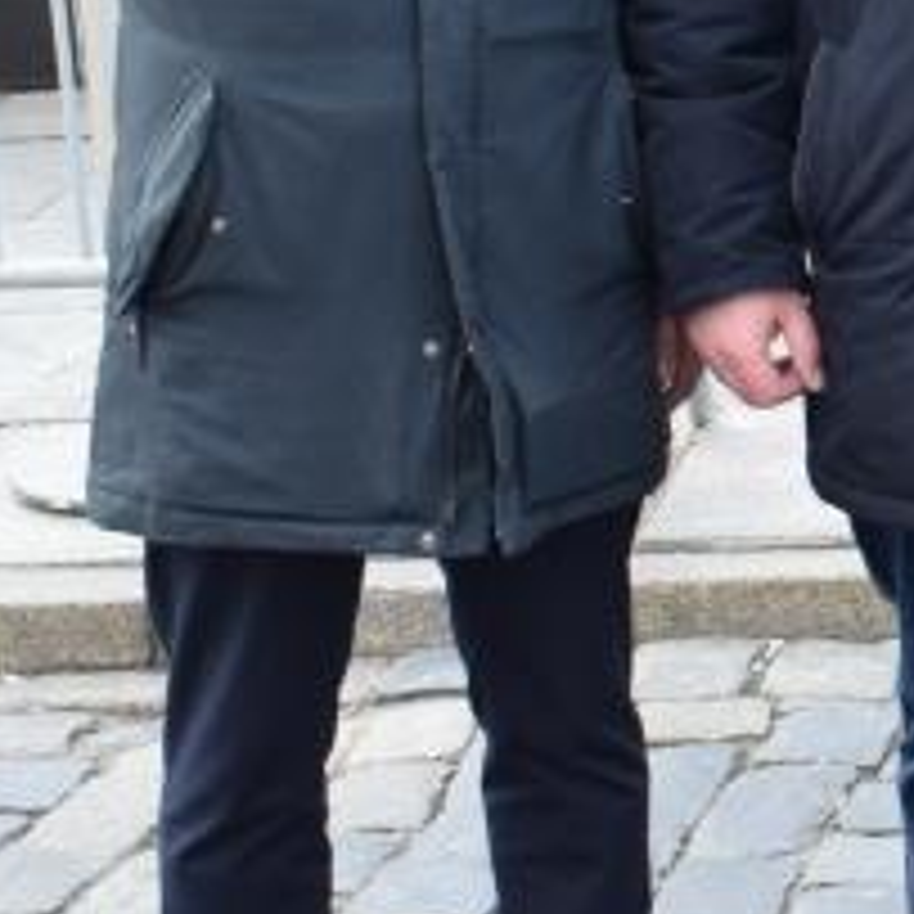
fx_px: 4037
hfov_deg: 12.1
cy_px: -20
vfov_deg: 12.7
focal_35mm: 135
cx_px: 1540
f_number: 6.3
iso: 400
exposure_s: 1/160
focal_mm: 21
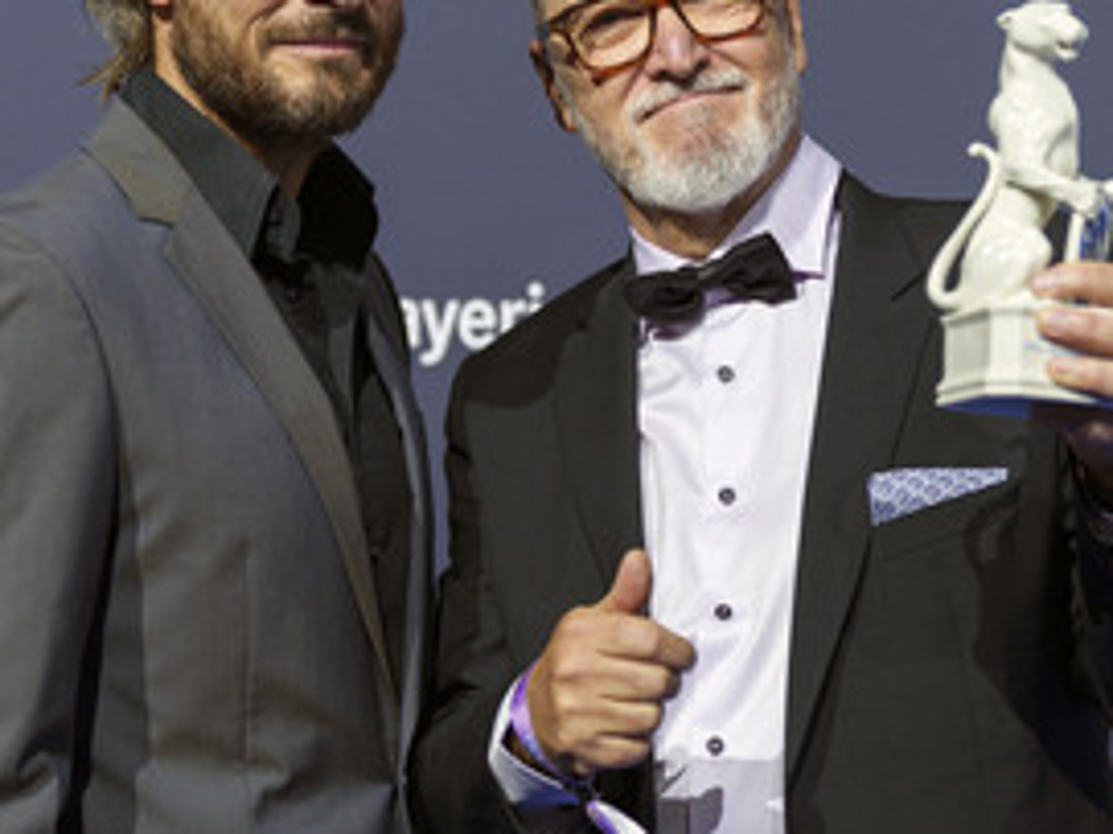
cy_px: 274
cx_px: 581
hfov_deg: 16.3
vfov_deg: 12.2
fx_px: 3889
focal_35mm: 121
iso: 800
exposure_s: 1/320
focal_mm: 74
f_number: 3.2
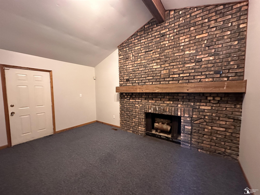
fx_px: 105
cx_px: 130
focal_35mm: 14
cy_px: 98
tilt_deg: -4.2
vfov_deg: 85.7
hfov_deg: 102.1
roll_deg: +0.9
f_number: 2.2
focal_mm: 2.22
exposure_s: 1/60
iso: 1000
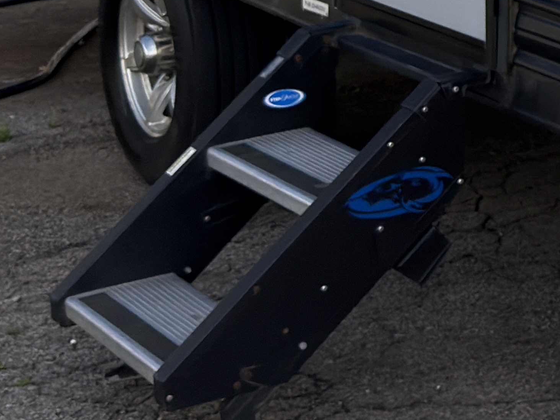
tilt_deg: -5.9
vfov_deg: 10.9
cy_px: -188
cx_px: 1070
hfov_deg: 13.2
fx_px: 2136
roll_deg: +1.3
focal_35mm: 132
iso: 80
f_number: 1.78
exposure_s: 1/3497
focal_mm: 6.76
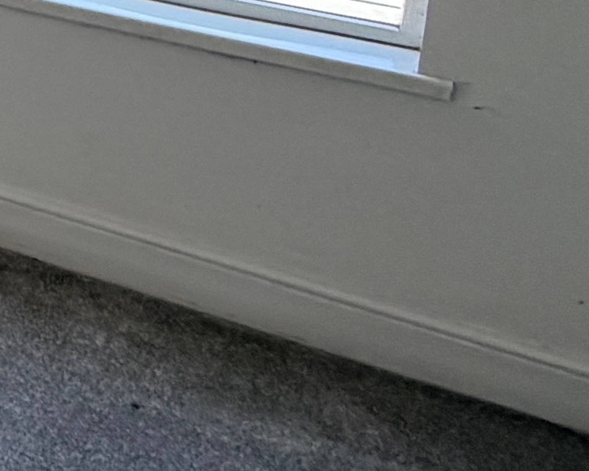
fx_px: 1430
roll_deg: +0.5
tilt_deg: -9.4
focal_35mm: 82
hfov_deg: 14.3
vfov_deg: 16.8
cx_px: -861
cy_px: -258
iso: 80
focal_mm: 2.22
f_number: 2.2
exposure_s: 1/121
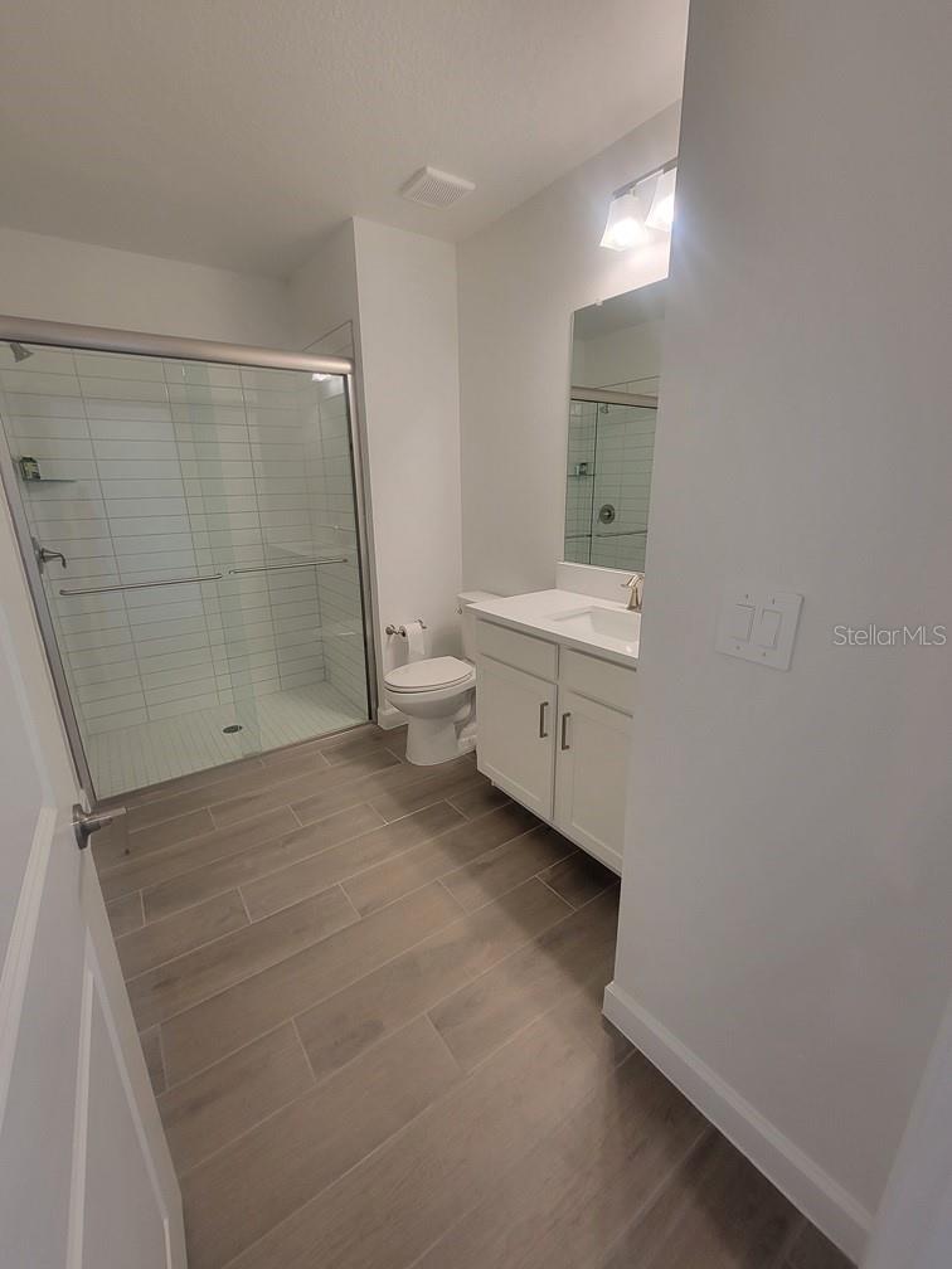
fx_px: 477
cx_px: 476
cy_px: 634
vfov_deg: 106.2
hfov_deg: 89.9
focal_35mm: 13
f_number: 2.2
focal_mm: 2.2
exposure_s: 1/60
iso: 125
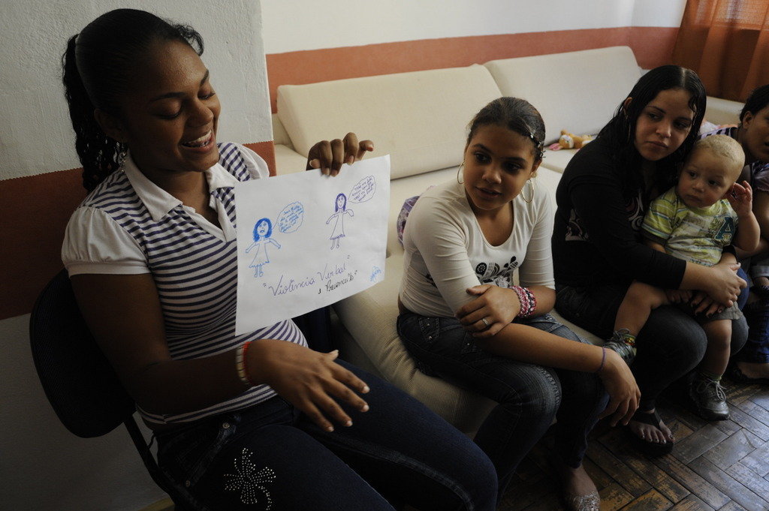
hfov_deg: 63.7
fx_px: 619
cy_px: 256
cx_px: 384
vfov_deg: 44.9
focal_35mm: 29
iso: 1600
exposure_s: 1/100
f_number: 6.3
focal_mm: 29
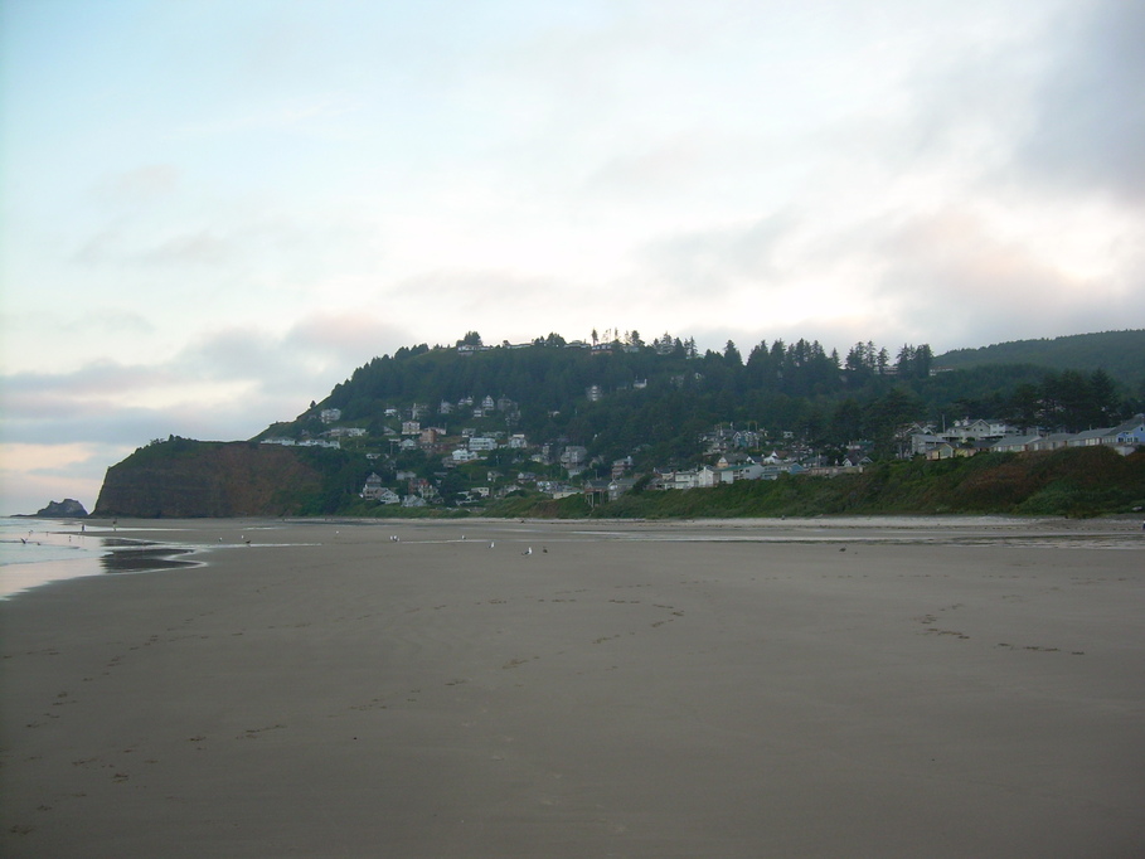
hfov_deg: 49.0
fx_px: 1257
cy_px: 430
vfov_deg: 37.7
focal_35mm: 38
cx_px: 572
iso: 50
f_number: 2.8
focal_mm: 6.3
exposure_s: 1/84.8
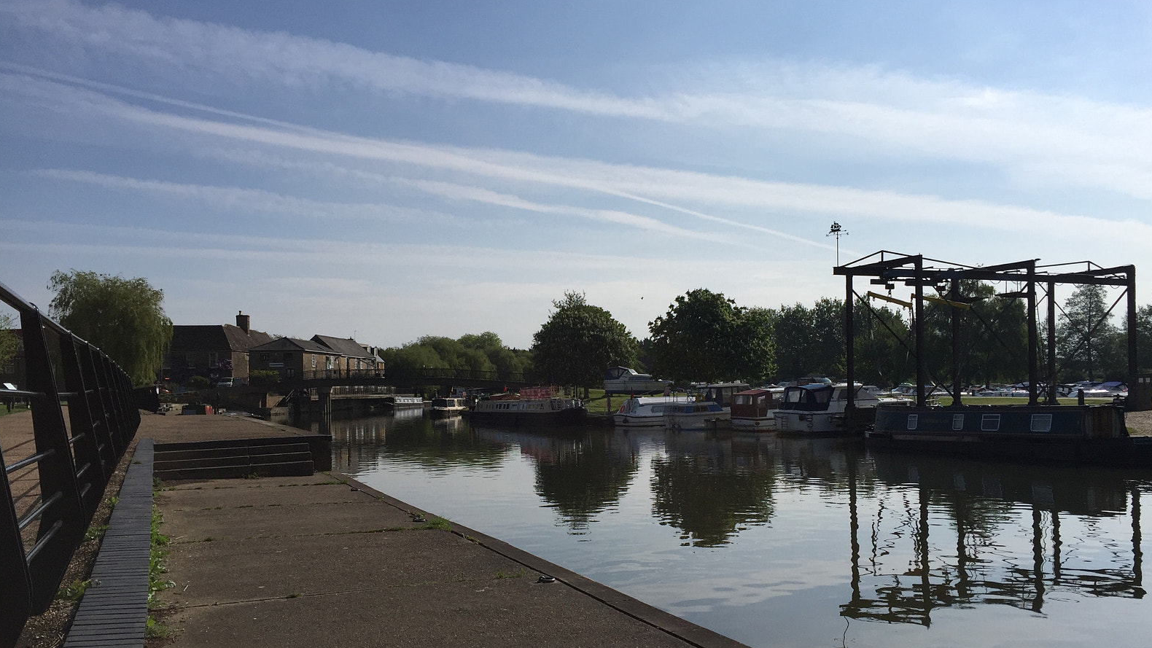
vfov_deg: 36.6
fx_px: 978
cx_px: 574
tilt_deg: +0.6
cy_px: 381
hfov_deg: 61.0
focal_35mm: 32
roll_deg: +0.7
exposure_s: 1/6623
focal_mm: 4.15
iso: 32
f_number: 2.2
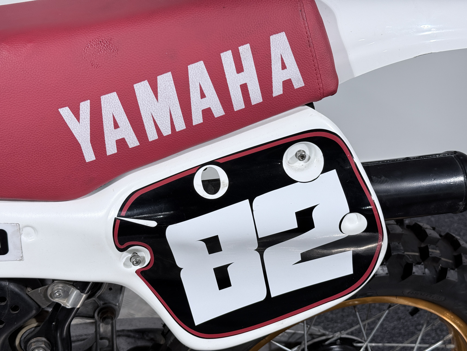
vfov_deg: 30.3
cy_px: 176
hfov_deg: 39.7
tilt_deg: -27.2
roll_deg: -5.8
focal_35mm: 48
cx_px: 234
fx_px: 648
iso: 50
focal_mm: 6.76
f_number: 1.78
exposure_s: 1/131
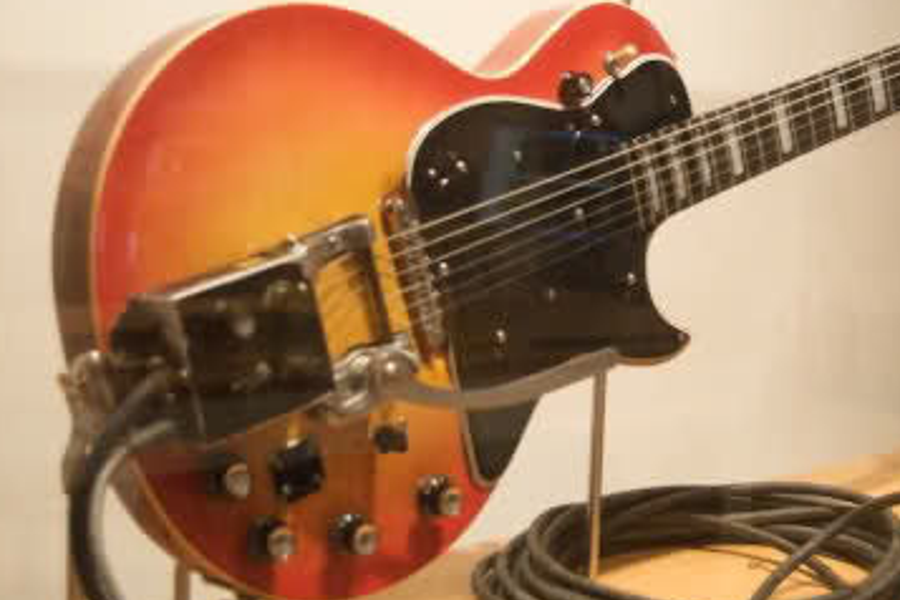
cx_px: 570
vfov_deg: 19.4
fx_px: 1750
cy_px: 227
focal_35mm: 70
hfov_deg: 28.7
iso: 1600
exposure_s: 1/50
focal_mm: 26
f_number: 4
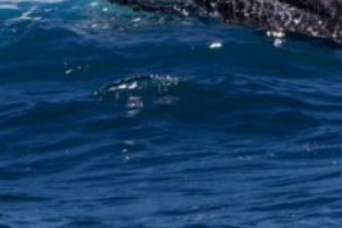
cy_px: -103
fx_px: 6421
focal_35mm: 676
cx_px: 571
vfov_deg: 2.0
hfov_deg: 3.0
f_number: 8
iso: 800
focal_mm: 200
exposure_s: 1/3200
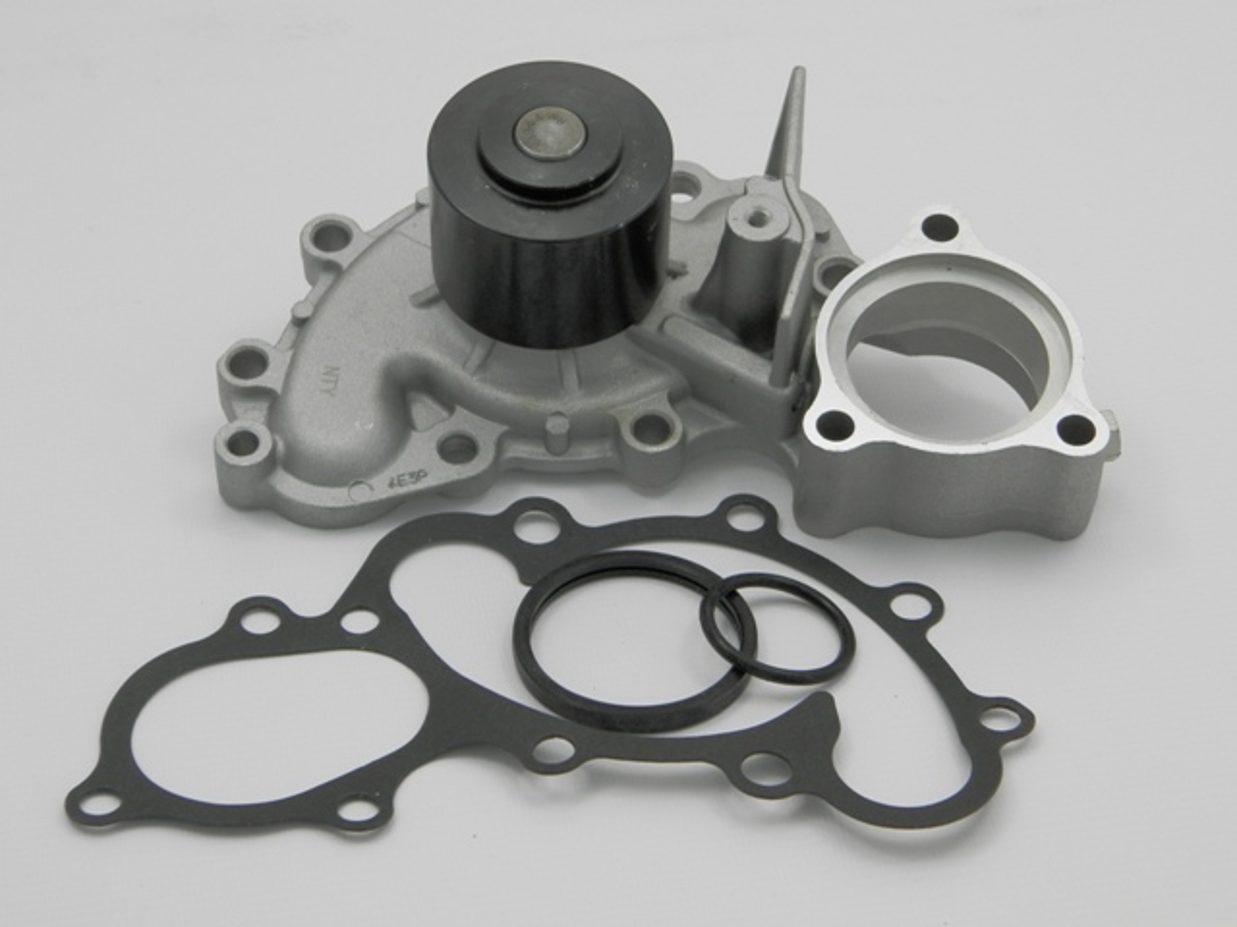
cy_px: 464
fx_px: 2930
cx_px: 618
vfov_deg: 18.0
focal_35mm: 82
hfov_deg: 23.8
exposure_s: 1/160
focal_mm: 14.6
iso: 160
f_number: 4.2
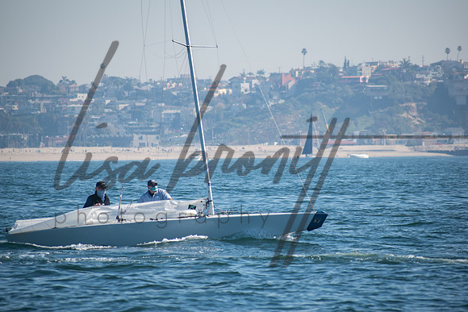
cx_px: 234
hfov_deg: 6.2
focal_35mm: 330
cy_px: 156
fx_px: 4291
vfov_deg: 4.2
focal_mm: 220
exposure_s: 1/400
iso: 100
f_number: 5.6
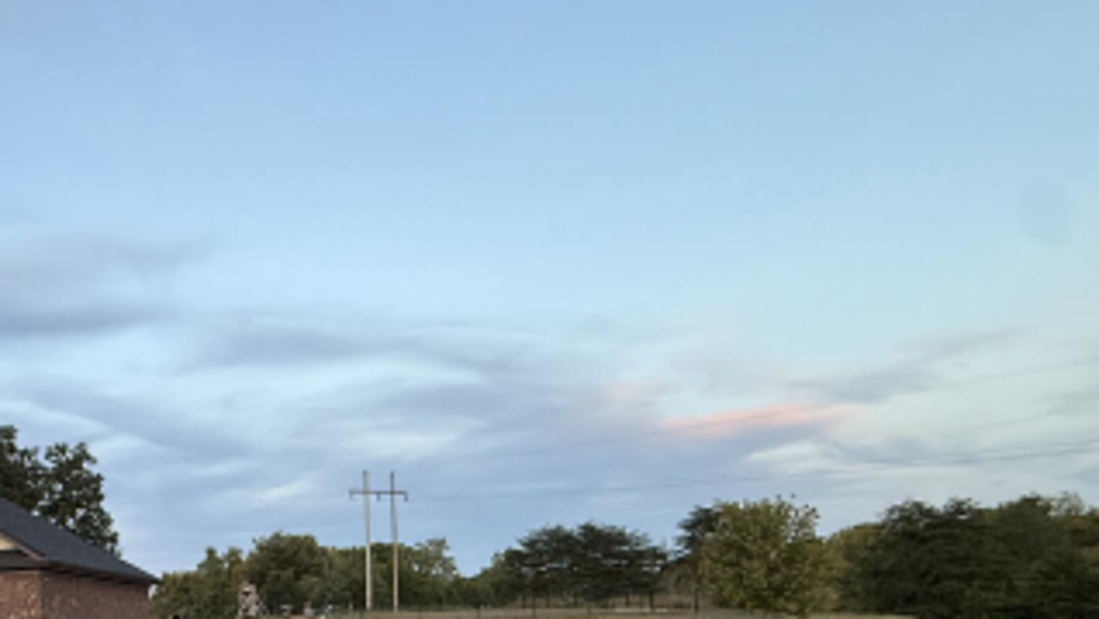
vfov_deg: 32.7
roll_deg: +2.1
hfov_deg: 50.7
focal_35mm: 32
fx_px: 933
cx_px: 29
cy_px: 660
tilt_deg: -0.7
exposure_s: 1/99
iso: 200
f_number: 2.2
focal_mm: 2.22
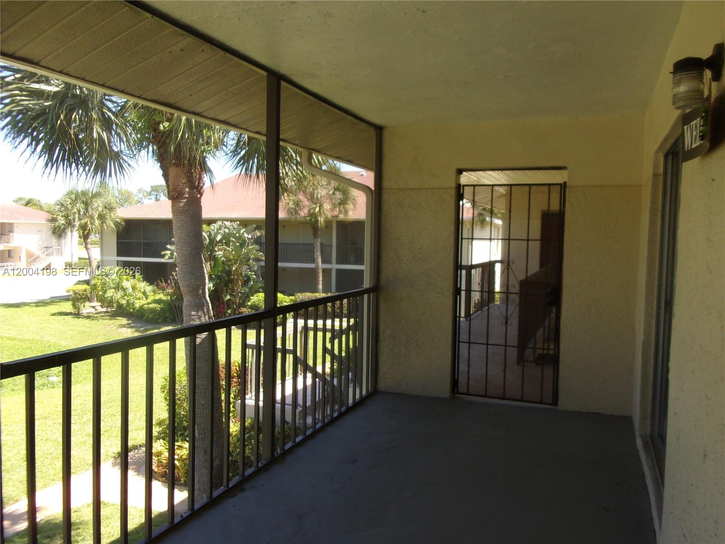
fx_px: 586
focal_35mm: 28
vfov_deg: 49.7
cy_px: 272
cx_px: 362
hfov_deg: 63.4
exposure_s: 1/90
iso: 80
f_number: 3.9
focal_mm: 5.1
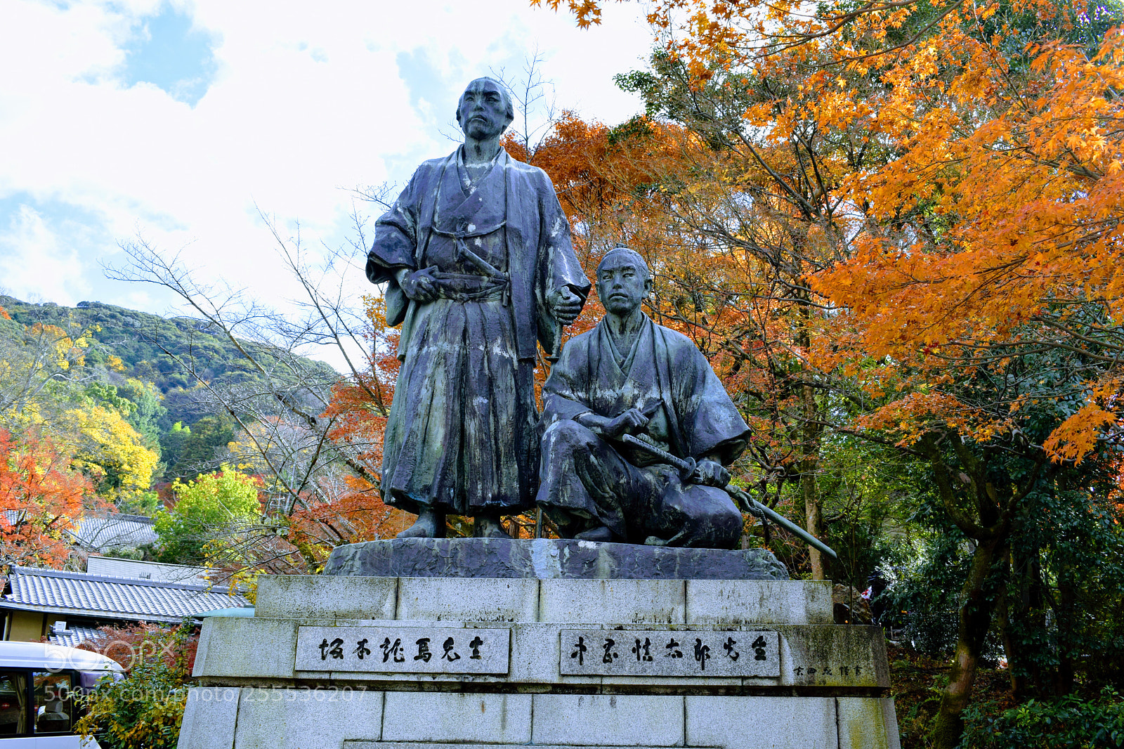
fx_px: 1124
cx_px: 562
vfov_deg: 36.9
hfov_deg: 53.1
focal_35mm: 36
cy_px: 374
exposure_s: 1/250
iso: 220
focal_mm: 24
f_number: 8
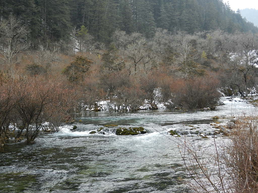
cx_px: 129
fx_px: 395
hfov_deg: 36.2
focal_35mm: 53
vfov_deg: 27.5
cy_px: 96
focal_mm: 9.4
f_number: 4.4
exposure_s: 1/100
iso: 160
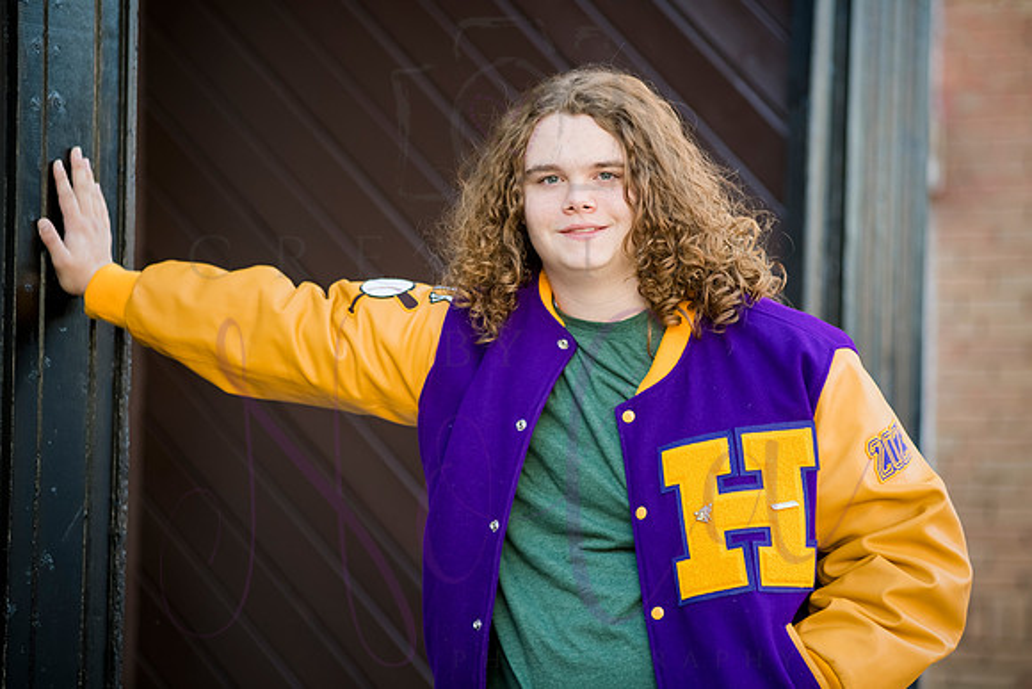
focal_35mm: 125
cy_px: 344
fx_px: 3584
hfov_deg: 16.4
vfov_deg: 11.0
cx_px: 516
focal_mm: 125
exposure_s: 1/320
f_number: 3.5
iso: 640
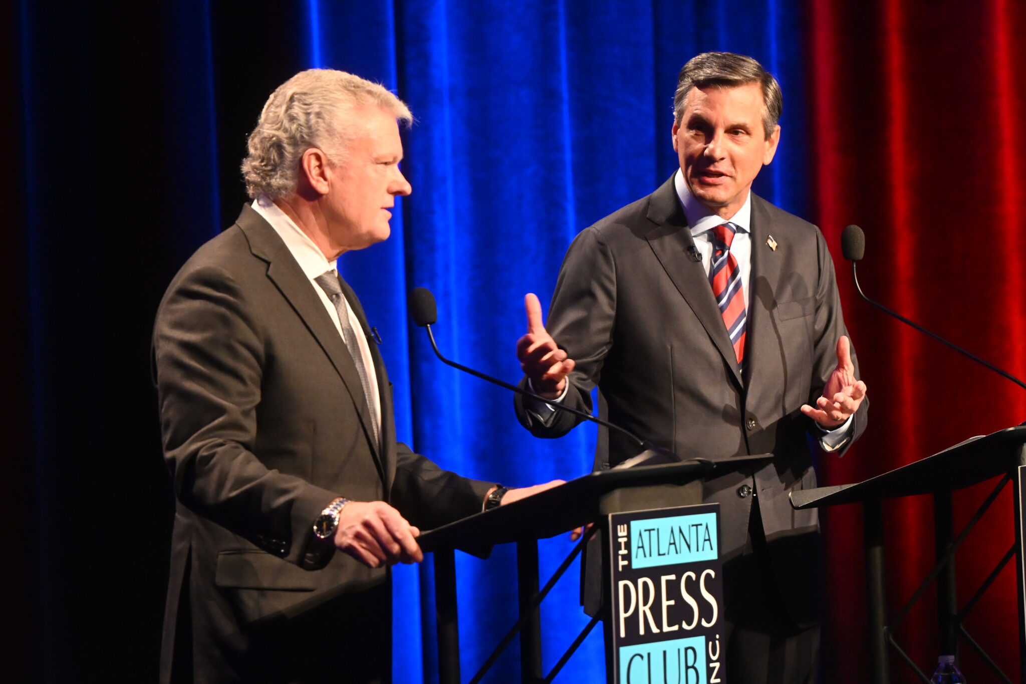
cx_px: 513
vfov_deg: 5.4
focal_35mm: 255
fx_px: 7266
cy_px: 342
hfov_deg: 8.1
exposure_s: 1/60
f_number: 5.6
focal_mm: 170
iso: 4000
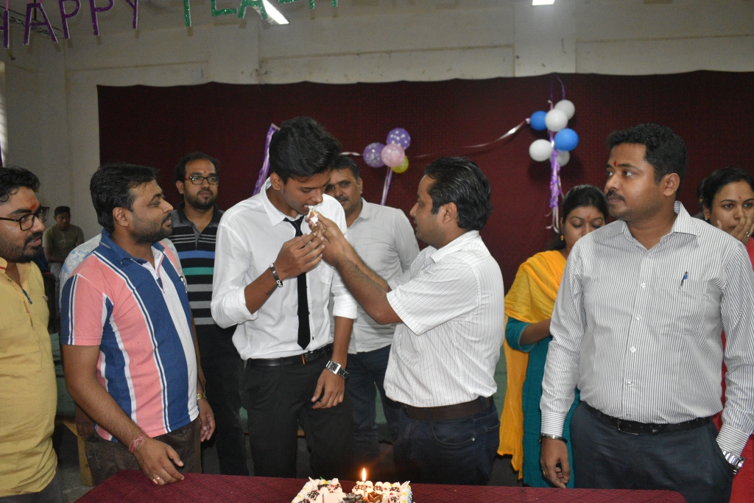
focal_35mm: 32
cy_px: 252
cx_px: 377
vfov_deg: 41.7
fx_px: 660
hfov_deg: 59.5
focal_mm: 21
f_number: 3.8
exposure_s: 1/60
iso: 2200
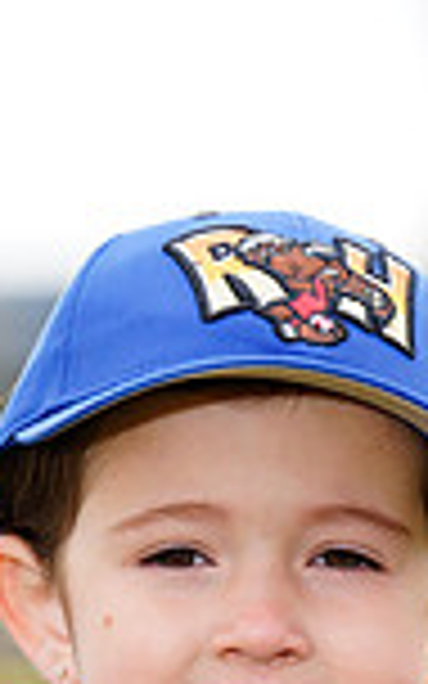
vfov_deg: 3.3
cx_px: 203
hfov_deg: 2.1
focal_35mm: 631
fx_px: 11776
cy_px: 821
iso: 100
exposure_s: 1/250
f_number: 4.5
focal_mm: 162
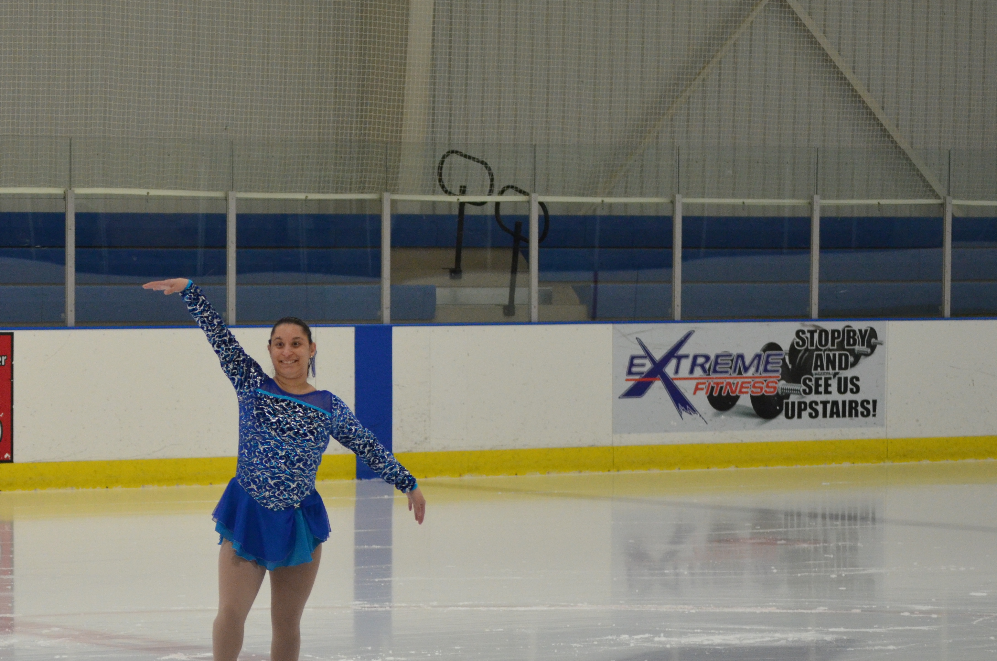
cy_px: 449
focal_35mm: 163
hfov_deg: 12.6
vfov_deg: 8.4
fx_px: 4505
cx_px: 284
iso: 1600
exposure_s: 1/250
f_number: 4.2
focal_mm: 68
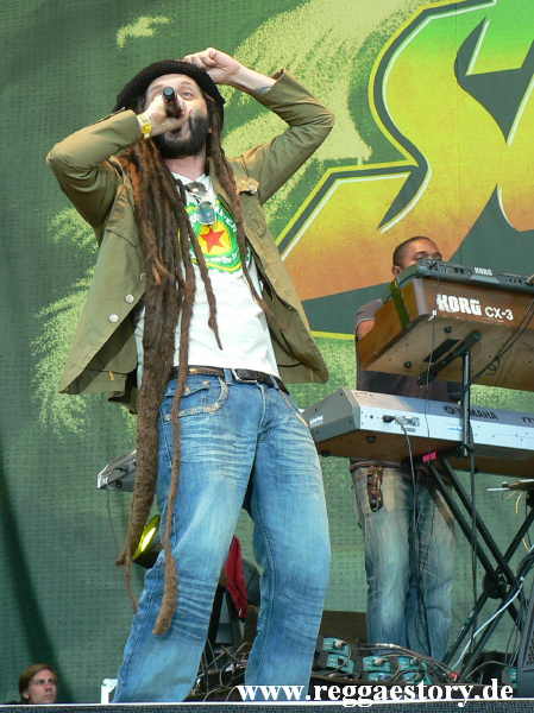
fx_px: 1524
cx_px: 267
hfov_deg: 19.9
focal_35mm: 74
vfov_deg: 26.3
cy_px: 356
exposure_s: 1/30
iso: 150
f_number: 3.2
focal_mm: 12.6
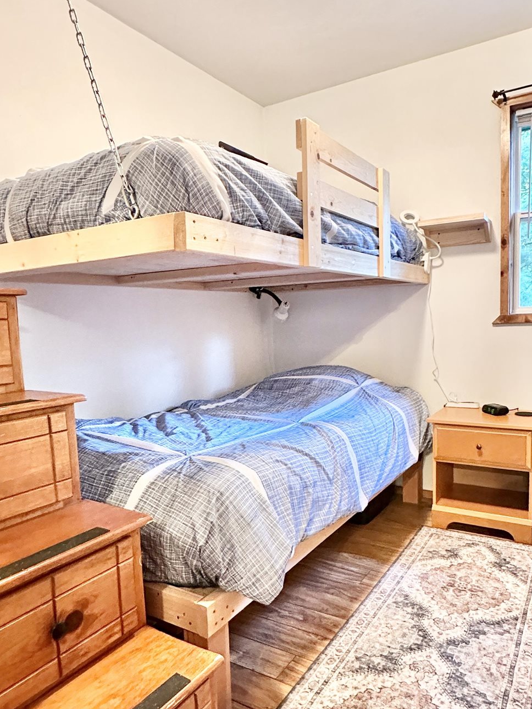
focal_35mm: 25
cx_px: 290
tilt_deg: -5.3
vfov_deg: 69.3
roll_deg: +1.1
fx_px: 512
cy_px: 374
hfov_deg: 54.8
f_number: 2.2
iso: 1000
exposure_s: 1/40
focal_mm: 2.22
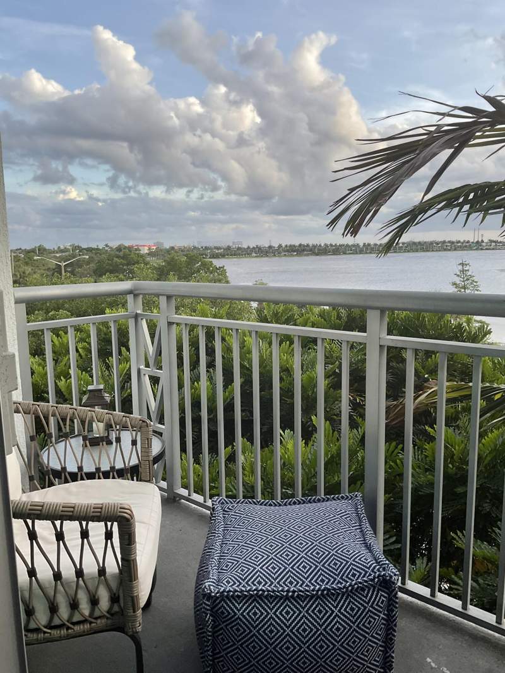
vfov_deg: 61.6
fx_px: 564
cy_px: 336
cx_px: 252
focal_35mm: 29
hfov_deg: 48.2
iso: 20
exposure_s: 1/209
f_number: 1.8
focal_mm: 3
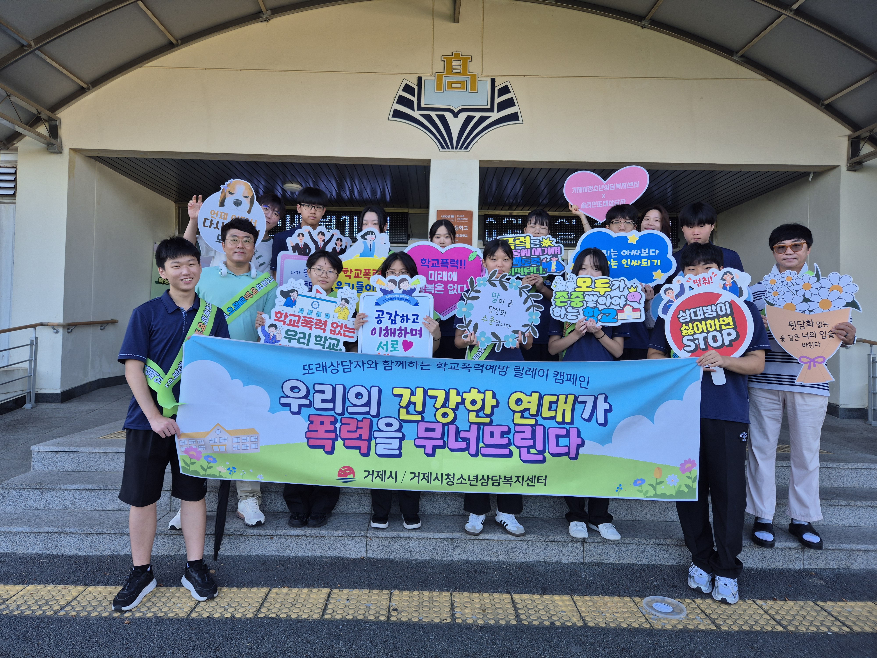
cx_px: 438
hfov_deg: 73.9
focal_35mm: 23
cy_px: 329
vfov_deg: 58.9
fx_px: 583
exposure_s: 1/246
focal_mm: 5.4
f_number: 1.8
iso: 25
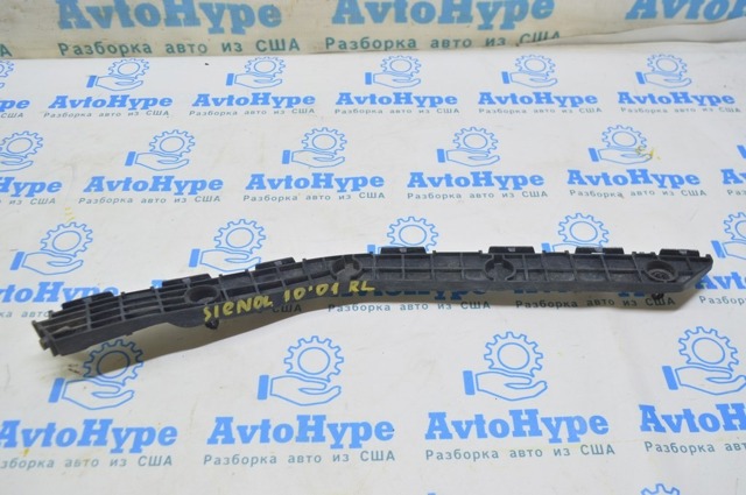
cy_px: 248
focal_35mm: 33
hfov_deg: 57.3
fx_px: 683
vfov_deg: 39.9
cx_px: 373
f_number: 5.6
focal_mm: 22
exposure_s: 1/20
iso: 400
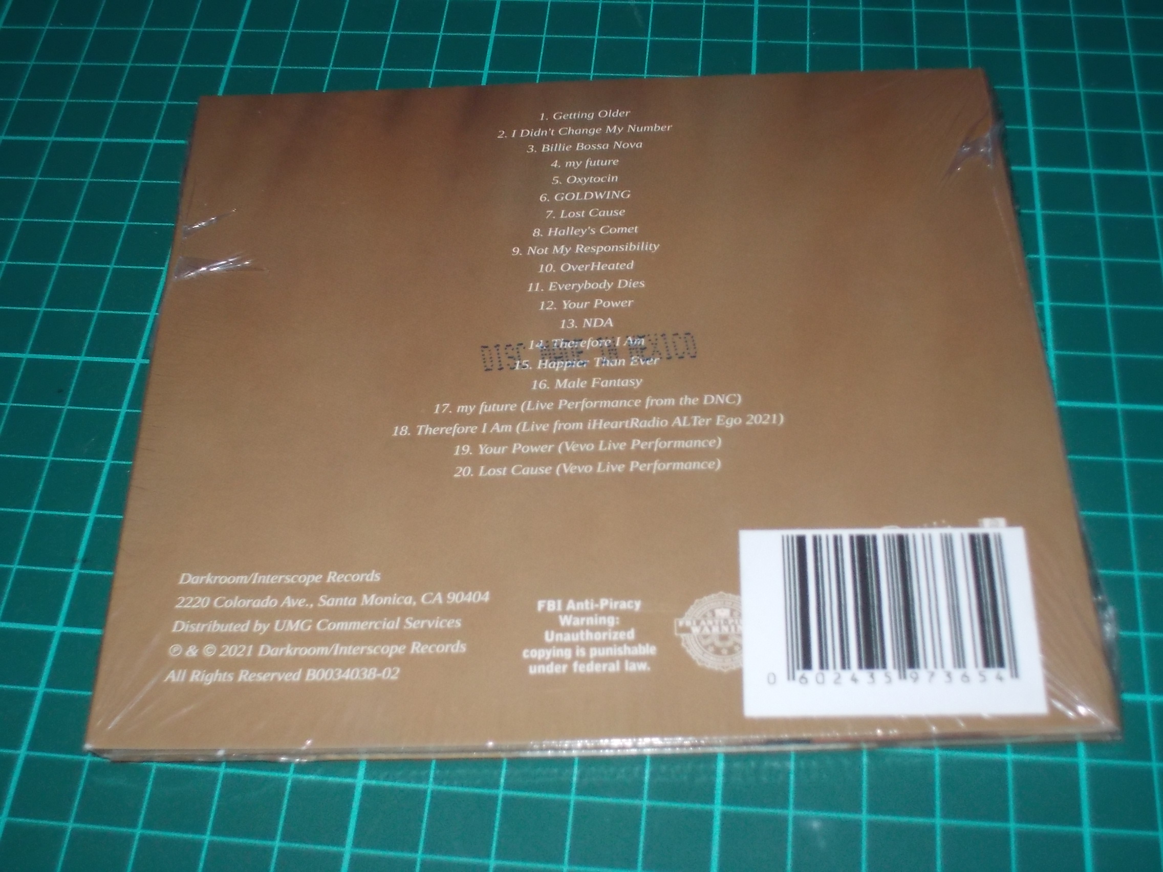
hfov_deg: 42.1
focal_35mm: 45
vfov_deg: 32.2
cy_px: 436
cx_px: 582
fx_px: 1512
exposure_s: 1/30
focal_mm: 6.4
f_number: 4.2
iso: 200
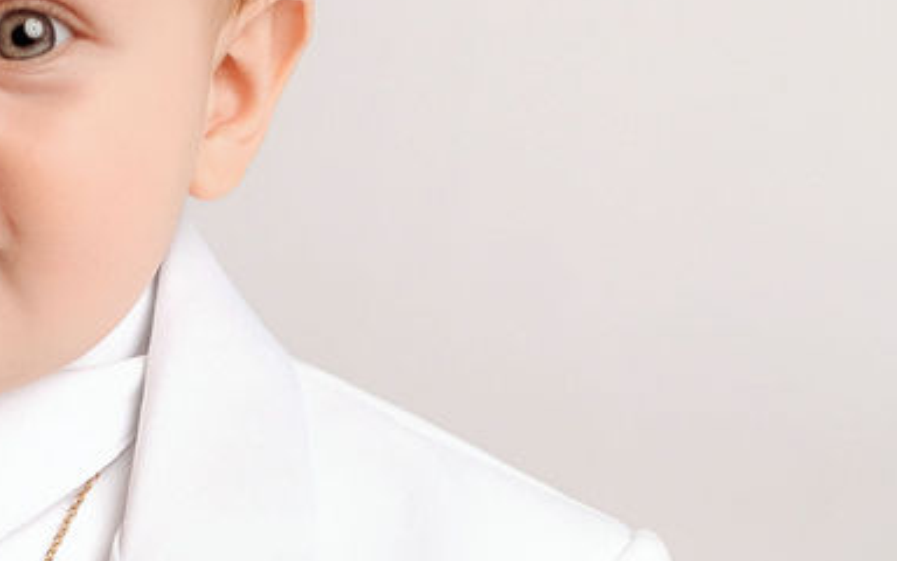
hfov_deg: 7.8
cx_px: -241
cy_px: 767
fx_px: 6478
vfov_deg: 4.9
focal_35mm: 265
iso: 400
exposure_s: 1/250
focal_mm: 65
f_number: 3.5
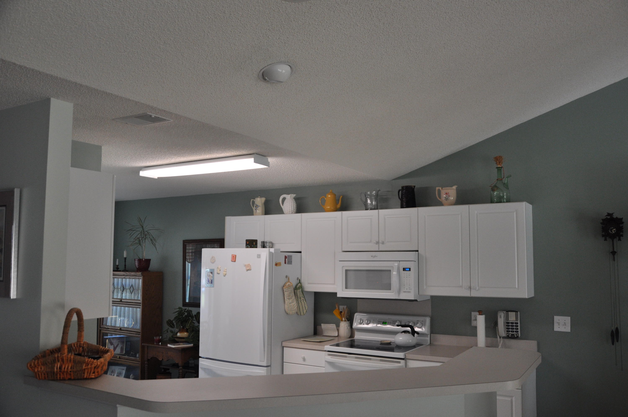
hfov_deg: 59.6
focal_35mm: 32
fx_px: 549
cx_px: 314
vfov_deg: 41.6
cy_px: 208
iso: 560
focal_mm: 21
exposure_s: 1/60
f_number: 4
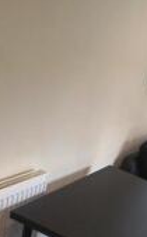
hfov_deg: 18.3
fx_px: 444
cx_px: 150
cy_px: 217
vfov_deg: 28.6
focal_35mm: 69
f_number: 3.5
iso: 200
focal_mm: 16
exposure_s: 1/40
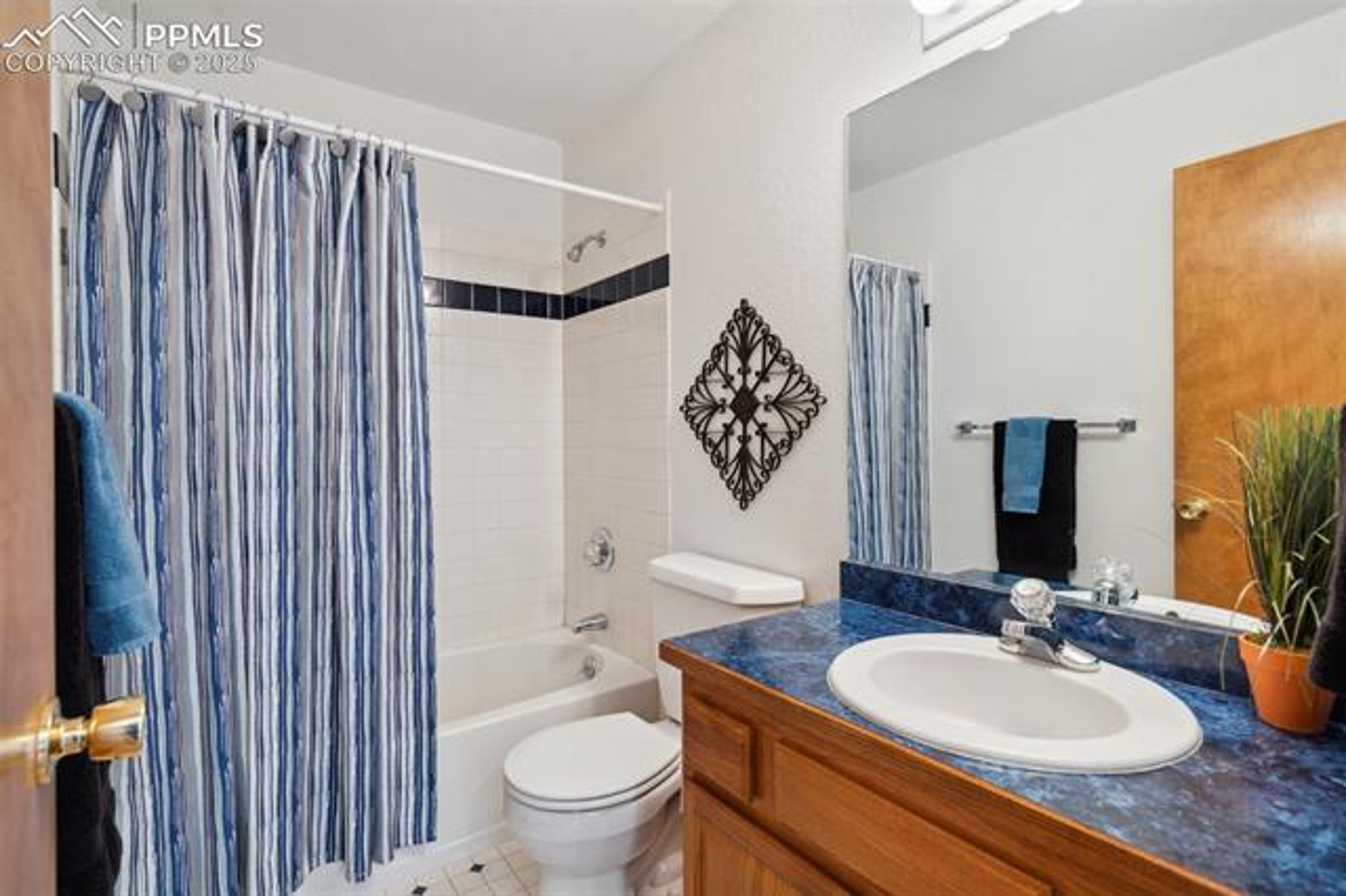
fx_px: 635
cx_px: 673
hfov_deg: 93.3
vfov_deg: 70.4
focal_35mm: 17
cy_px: 448
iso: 100
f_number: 6.3
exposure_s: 1/3.33
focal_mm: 17
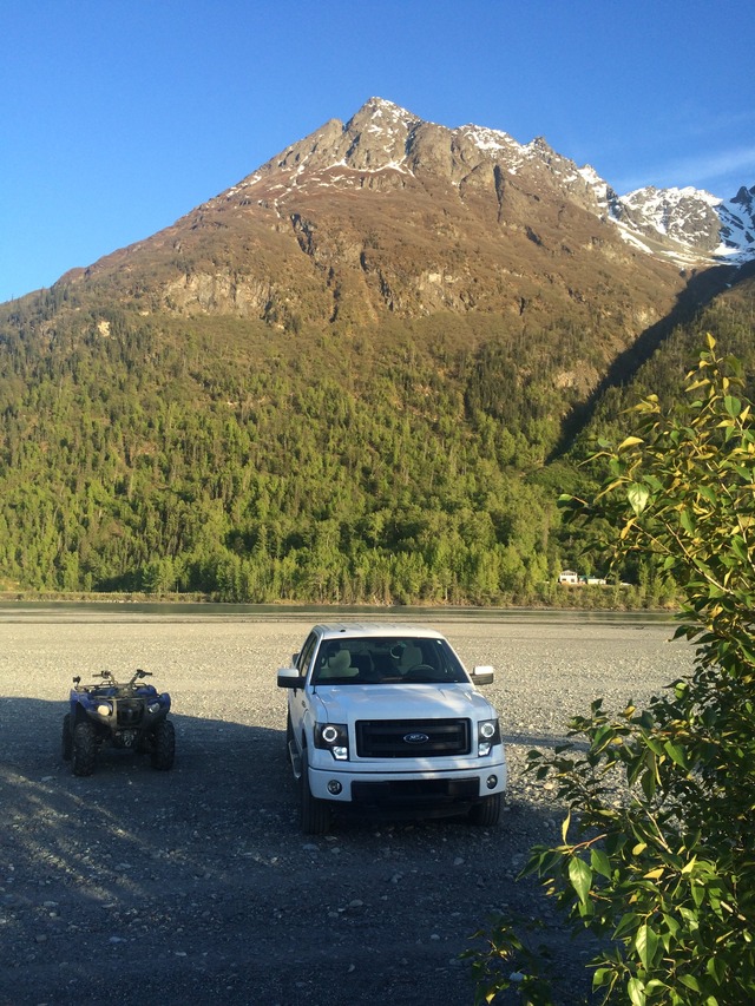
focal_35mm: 29
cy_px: 503
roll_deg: +0.4
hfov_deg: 48.2
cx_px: 378
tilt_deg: +6.9
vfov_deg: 61.7
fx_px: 843
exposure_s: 1/604
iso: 32
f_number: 2.2
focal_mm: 4.15
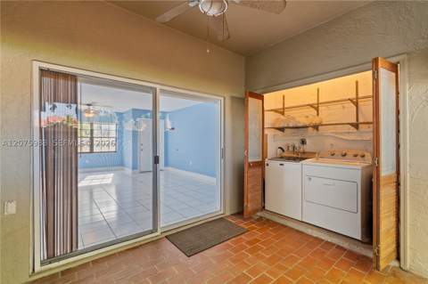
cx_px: 214
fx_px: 190
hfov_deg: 96.8
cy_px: 142
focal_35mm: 16
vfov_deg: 73.6
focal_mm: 16
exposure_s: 1/15
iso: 400
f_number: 4.5
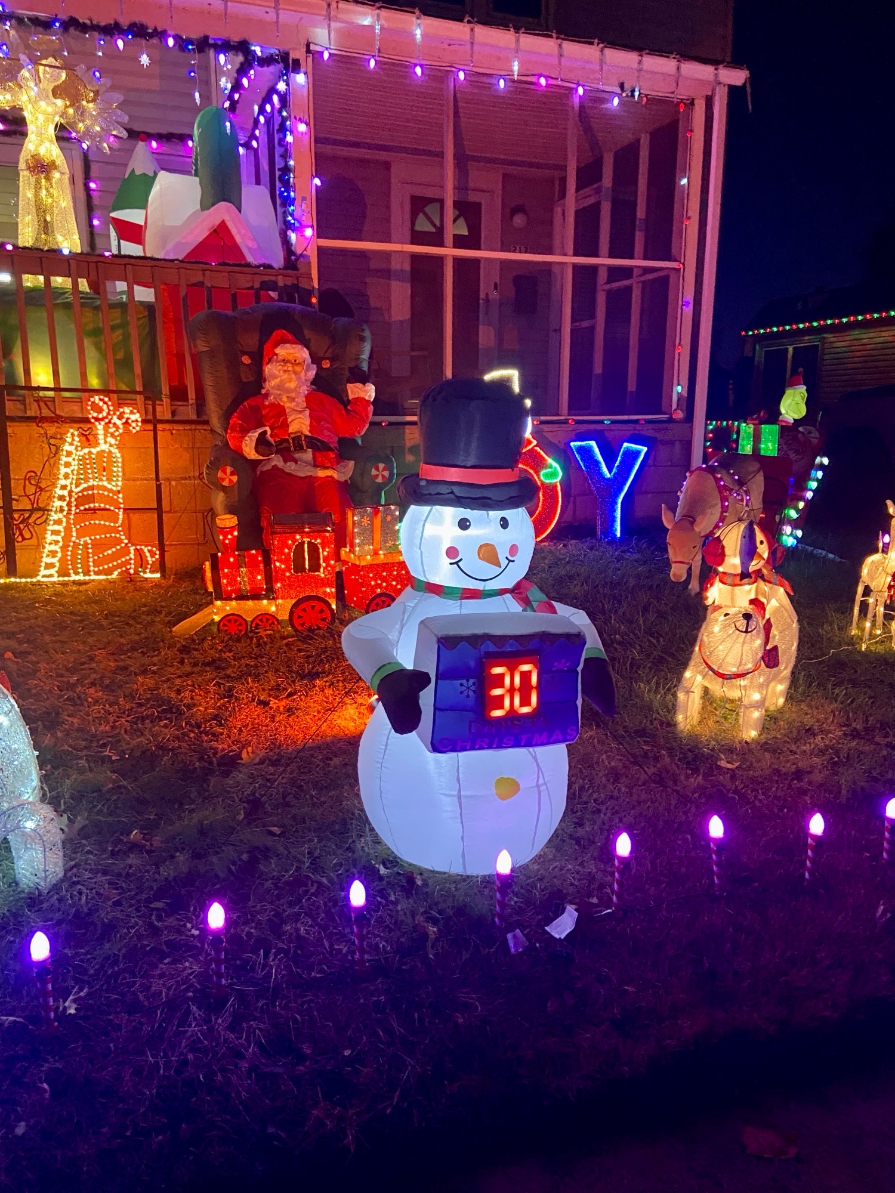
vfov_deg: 67.3
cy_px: 596
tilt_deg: -9.6
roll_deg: -0.7
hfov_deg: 53.1
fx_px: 896
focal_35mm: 26
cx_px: 448
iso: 500
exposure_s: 1/30
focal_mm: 4.25
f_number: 1.8
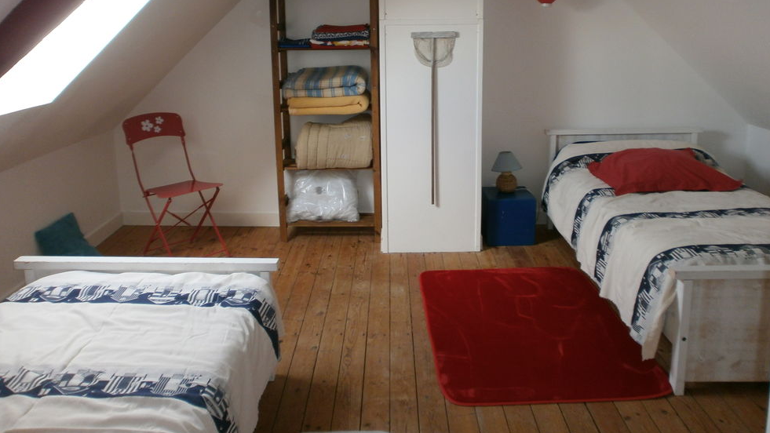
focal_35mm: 30
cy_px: 147
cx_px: 385
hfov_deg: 64.3
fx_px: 613
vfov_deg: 38.5
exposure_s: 1/30
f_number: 2.9
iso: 125
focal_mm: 4.8
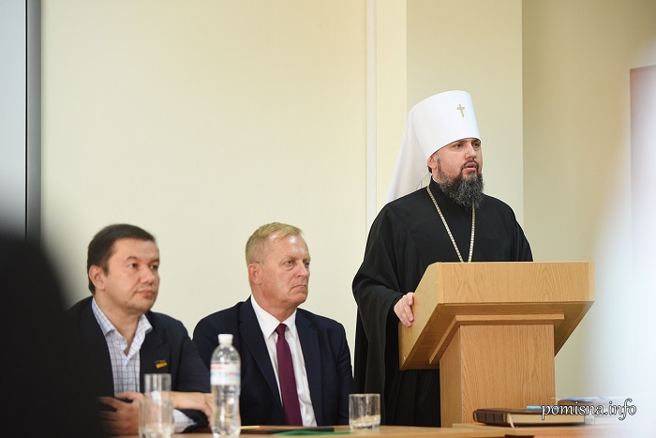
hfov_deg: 17.6
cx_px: 328
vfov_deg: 11.8
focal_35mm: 116
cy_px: 219
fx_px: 2114
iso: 1600
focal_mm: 116
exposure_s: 1/200
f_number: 2.8
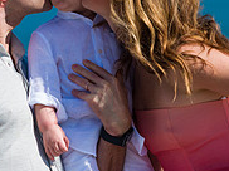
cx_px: 75
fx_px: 3442
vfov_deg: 2.8
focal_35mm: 521
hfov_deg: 3.8
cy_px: 60
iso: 200
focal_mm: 170
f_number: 3.2
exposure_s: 1/5000
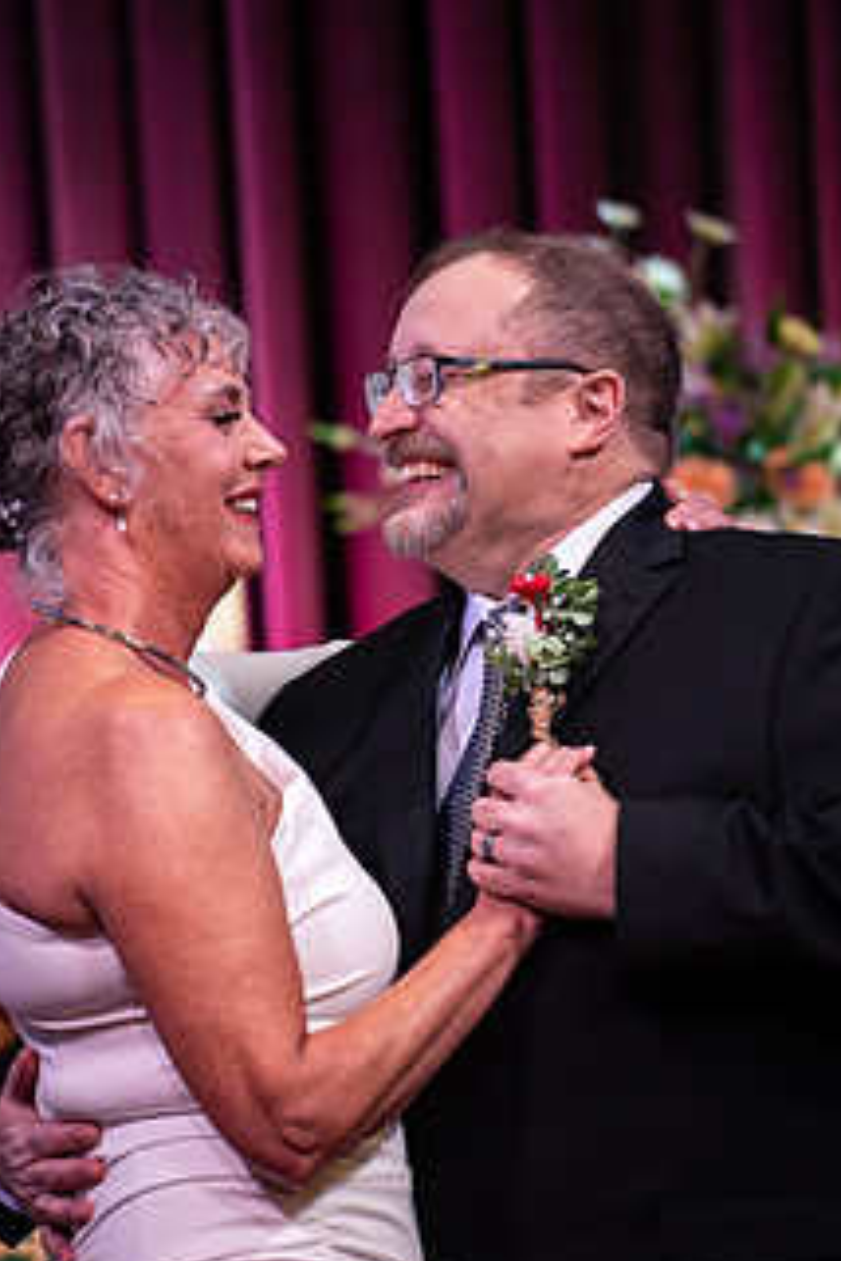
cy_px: 629
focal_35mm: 280
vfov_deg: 7.4
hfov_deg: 4.9
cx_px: 401
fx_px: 9811
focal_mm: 200
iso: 800
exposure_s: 1/200
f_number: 2.8
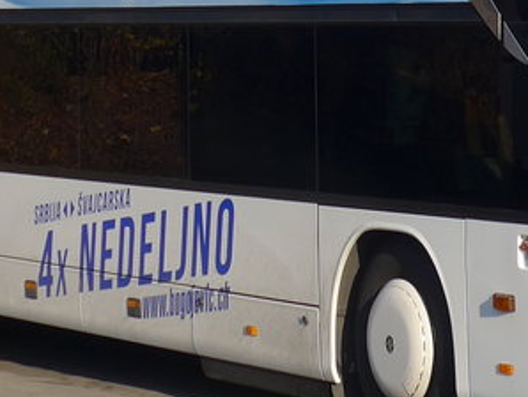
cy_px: -117
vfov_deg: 7.5
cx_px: 432
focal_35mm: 197
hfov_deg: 10.0
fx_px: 3007
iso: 80
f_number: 3.2
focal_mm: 10.1
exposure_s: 1/640
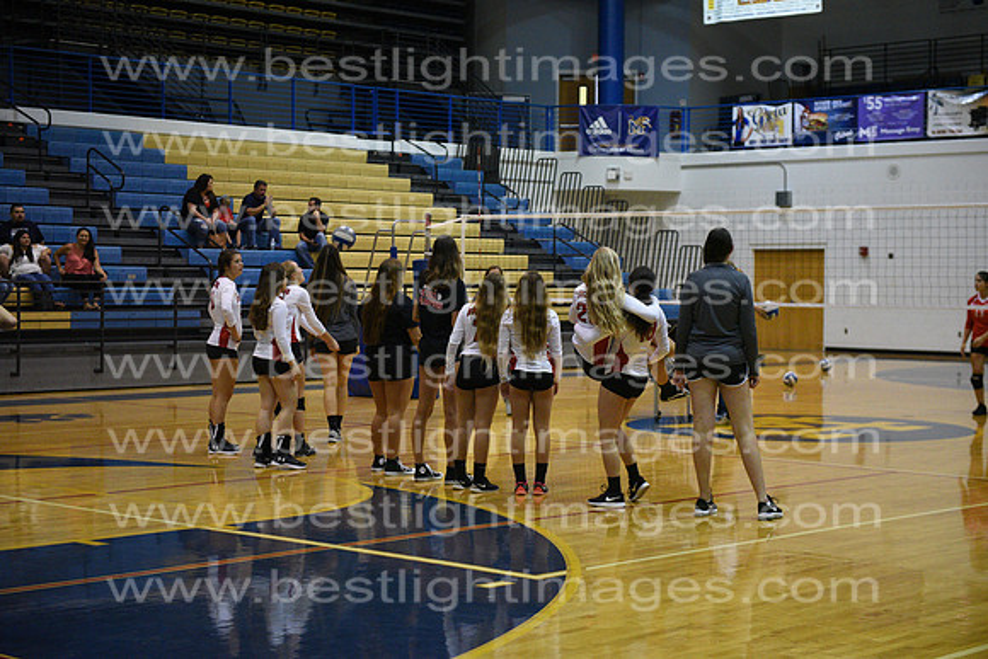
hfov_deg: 28.8
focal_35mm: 70
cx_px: 494
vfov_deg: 19.5
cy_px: 330
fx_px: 1921
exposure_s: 1/640
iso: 8000
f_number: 3.2
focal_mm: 70
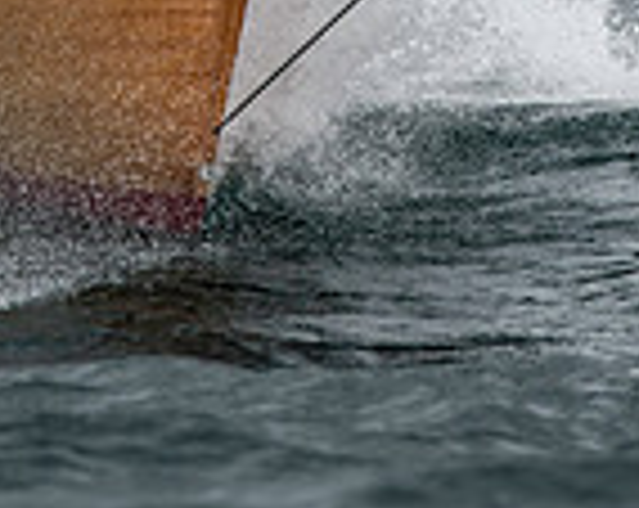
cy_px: -481
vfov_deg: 1.1
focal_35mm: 1342
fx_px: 25328
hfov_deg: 1.4
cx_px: 153
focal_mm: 300
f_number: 4
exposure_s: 1/3200
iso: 400
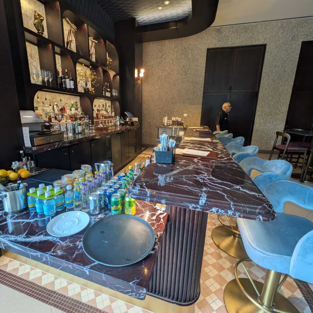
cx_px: 136
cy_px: 153
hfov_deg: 83.5
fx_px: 174
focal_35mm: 17
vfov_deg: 84.0
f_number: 2.2
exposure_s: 1/30
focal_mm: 1.83
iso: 107
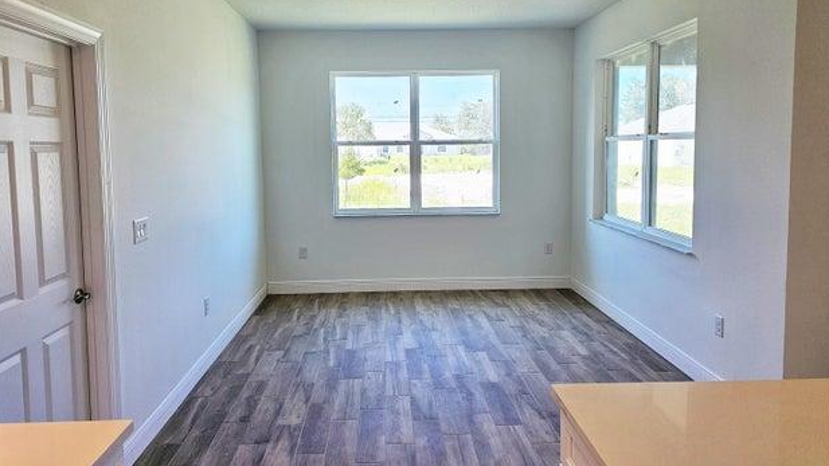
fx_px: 572
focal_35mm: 26
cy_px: 188
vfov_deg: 44.2
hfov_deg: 71.9
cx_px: 404
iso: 20
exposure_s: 1/120
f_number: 1.7
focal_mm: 6.3
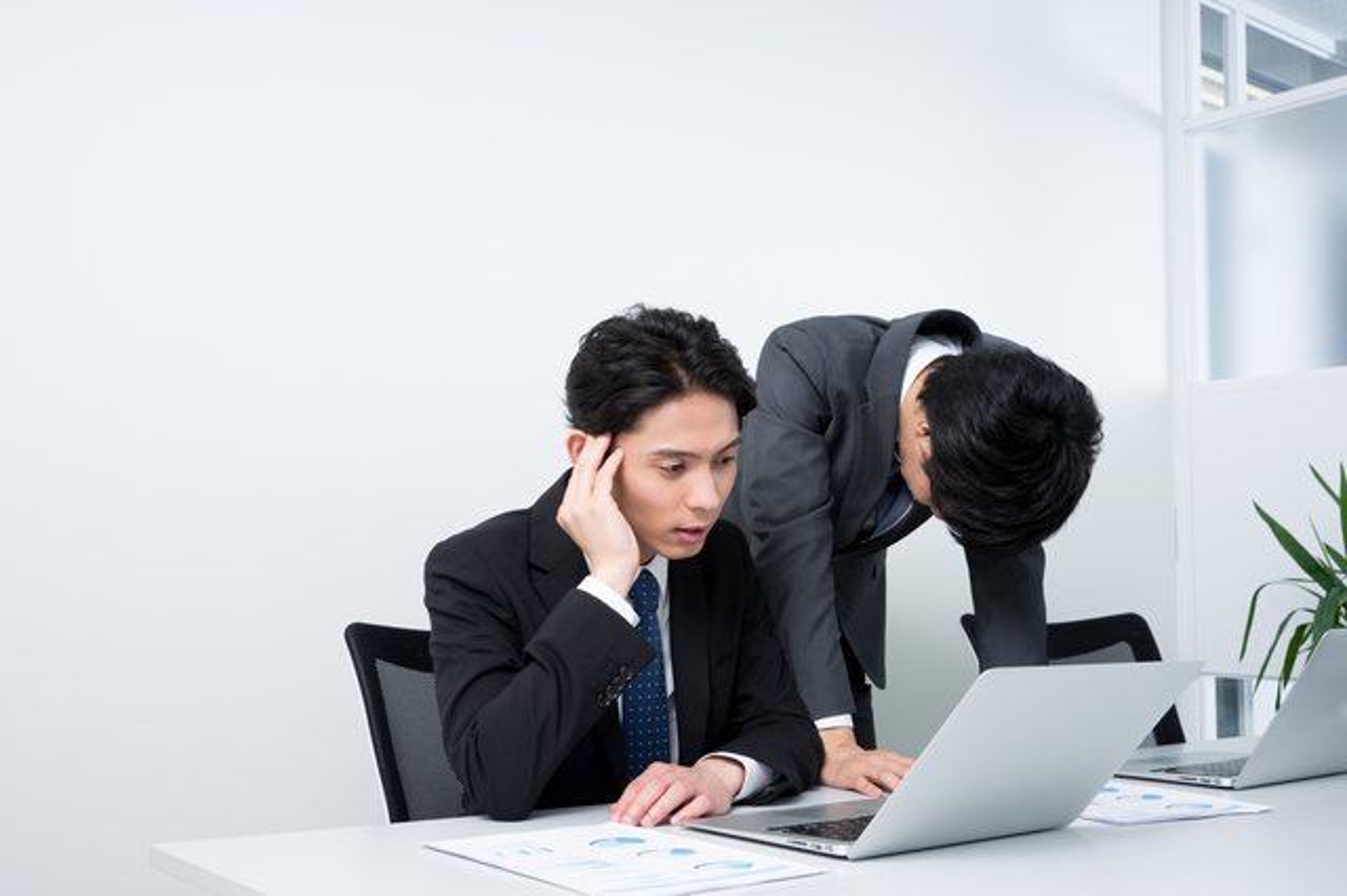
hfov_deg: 54.5
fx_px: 1309
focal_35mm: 35
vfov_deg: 37.8
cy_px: 448
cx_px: 674
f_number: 9
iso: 160
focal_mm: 35
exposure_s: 1/125
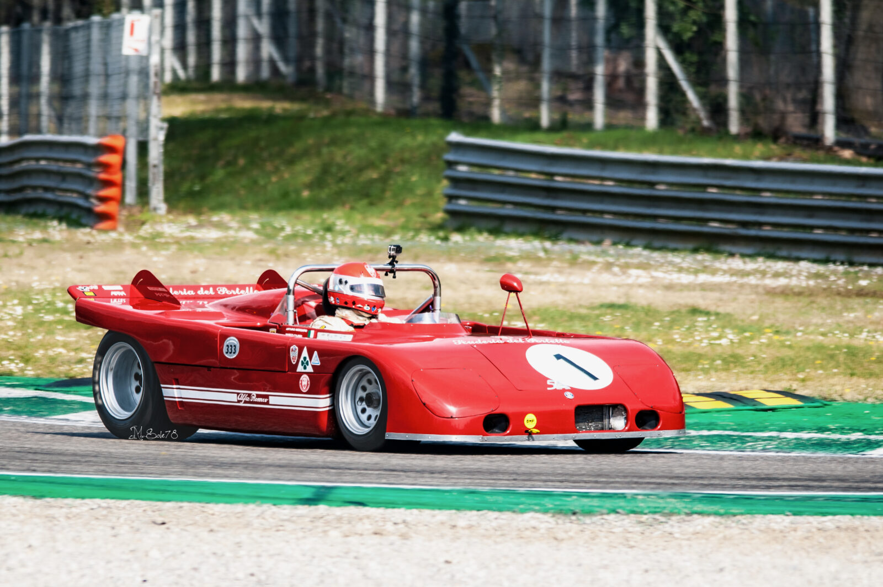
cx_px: 442
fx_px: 10657
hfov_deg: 4.7
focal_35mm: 435
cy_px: 294
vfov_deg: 3.2
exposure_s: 1/500
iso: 160
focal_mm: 290
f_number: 6
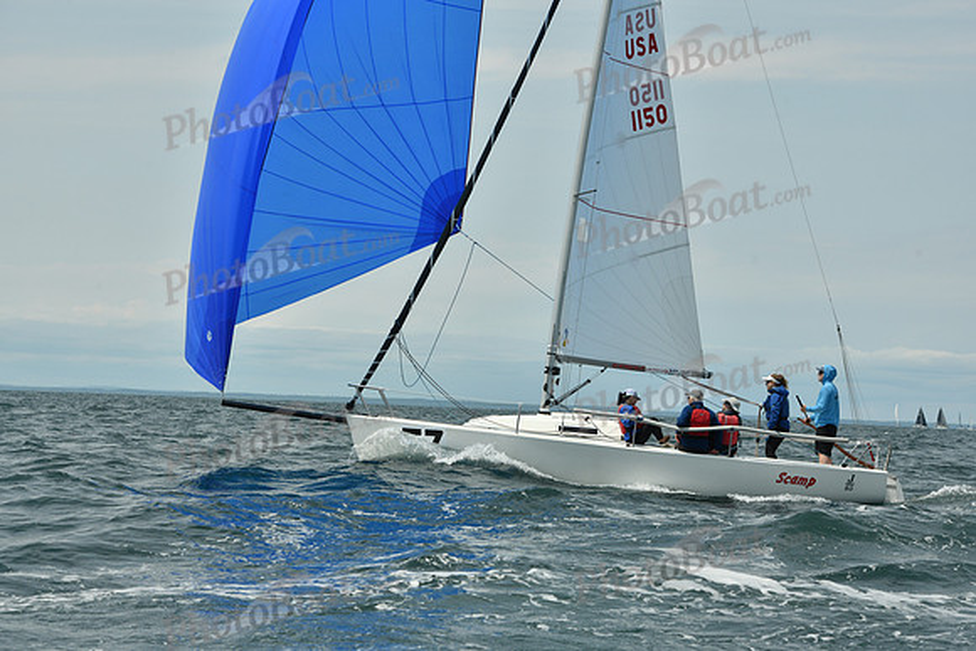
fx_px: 2847
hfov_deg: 19.5
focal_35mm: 105
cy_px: 326
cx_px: 488
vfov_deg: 13.0
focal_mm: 105
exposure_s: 1/1250
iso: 320
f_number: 10
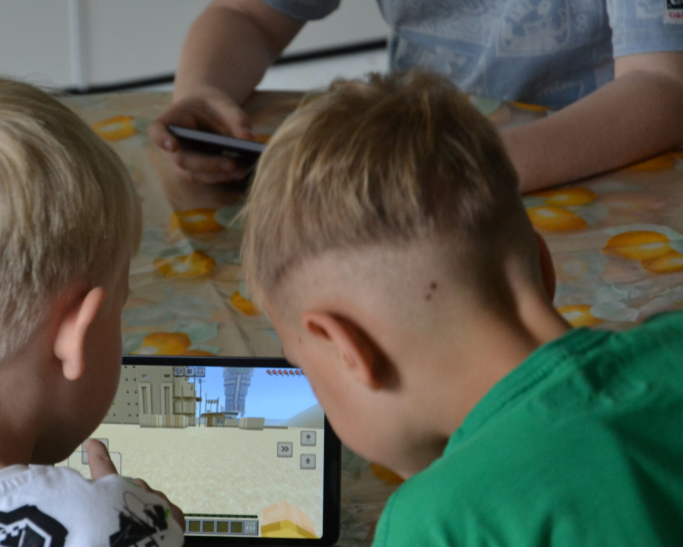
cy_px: 320
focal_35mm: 192
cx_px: 201
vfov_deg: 8.1
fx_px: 3882
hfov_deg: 10.0
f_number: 5.6
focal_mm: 92
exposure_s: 1/60
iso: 1250
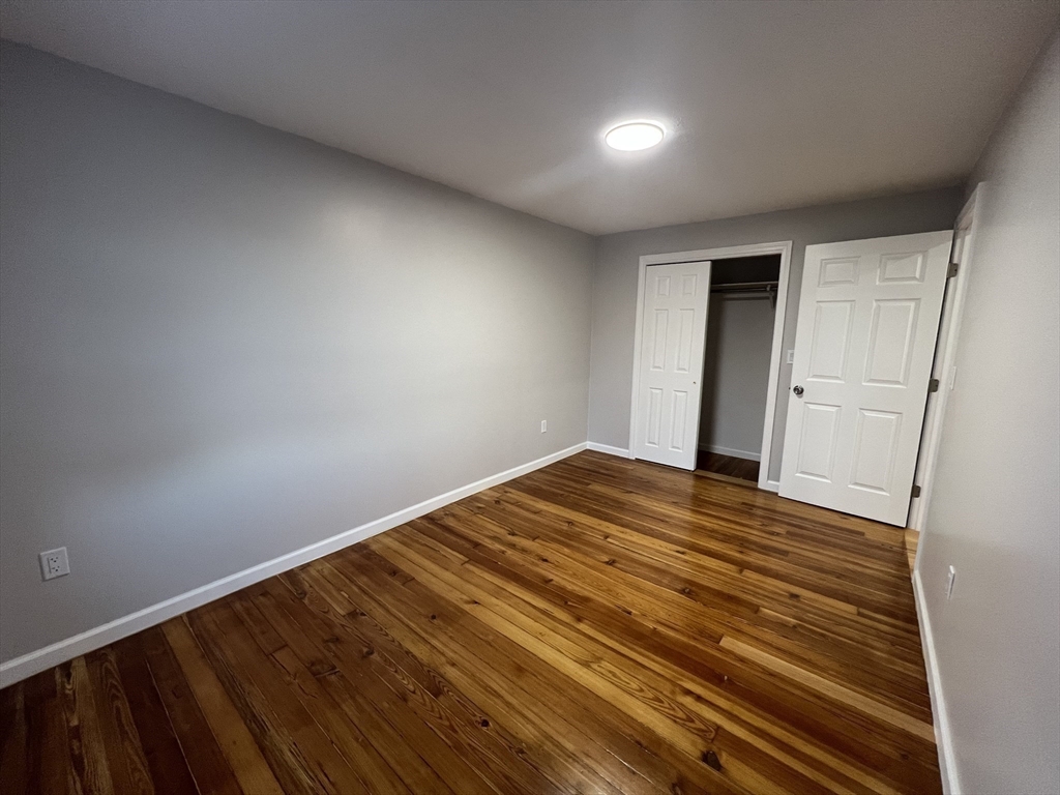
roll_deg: -1.2
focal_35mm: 13
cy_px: 398
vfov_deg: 89.9
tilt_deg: -9.3
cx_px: 530
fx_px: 398
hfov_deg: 106.2
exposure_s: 1/60
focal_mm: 1.57
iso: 160
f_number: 1.8
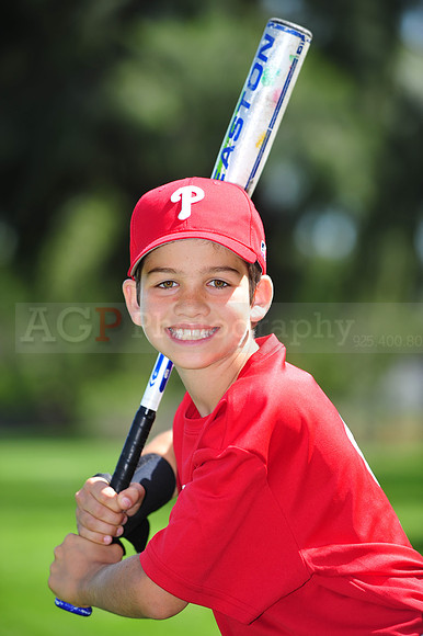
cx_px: 212
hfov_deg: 6.9
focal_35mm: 200
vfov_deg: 10.3
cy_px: 318
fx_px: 3529
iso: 200
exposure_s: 1/640
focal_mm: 200
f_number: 4.5
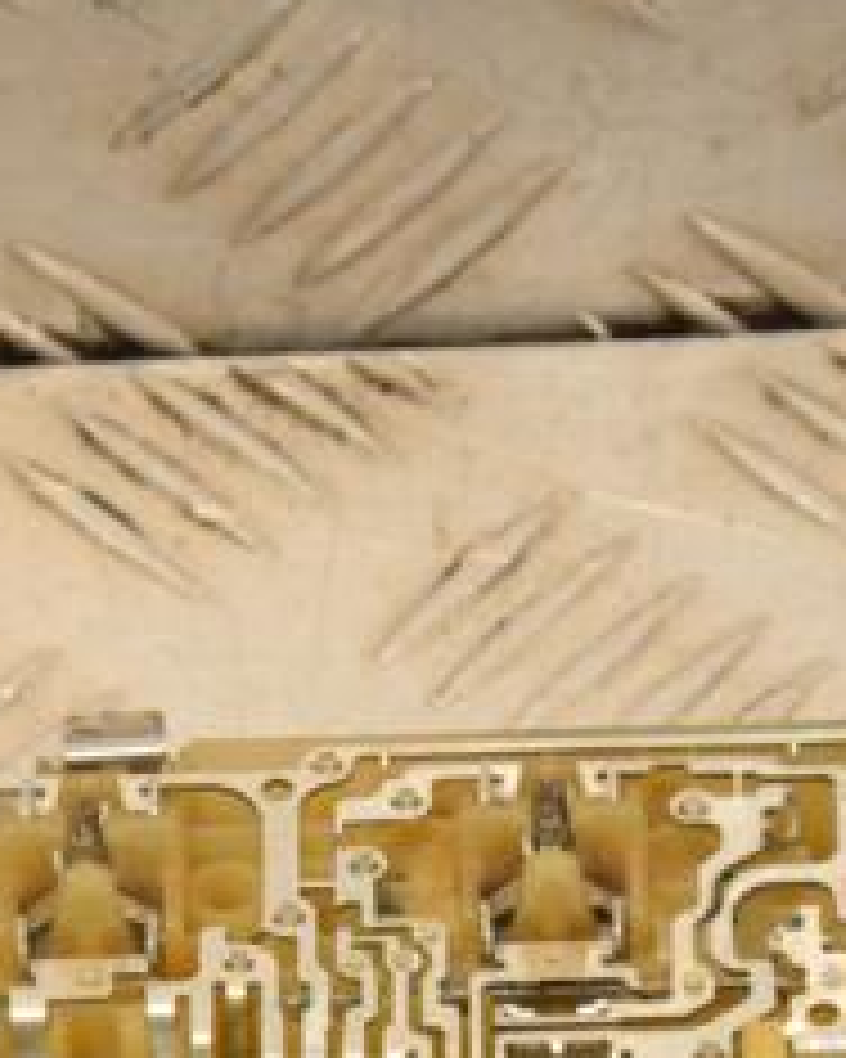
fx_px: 9552
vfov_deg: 6.3
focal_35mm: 305
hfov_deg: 5.1
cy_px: 887
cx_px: 486
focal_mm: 85
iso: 800
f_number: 8
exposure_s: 1/200
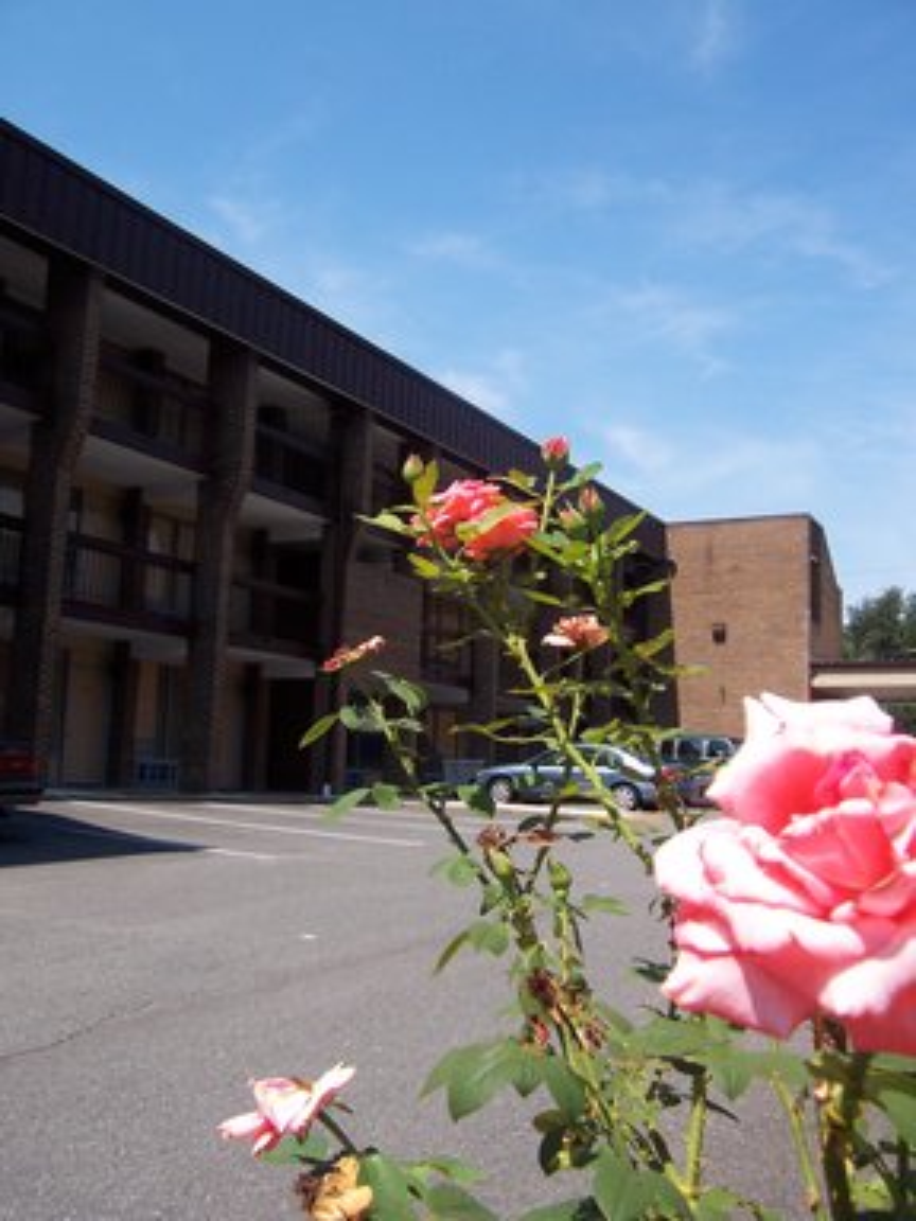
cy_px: 610
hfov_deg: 42.9
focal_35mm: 33
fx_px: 1164
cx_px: 458
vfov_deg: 55.4
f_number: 5.6
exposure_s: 1/350
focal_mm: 5.5
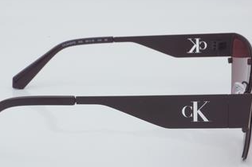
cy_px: 96
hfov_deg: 21.5
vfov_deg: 14.4
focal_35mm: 95
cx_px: 108
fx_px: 664
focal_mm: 50
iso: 100
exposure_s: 1/3
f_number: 32
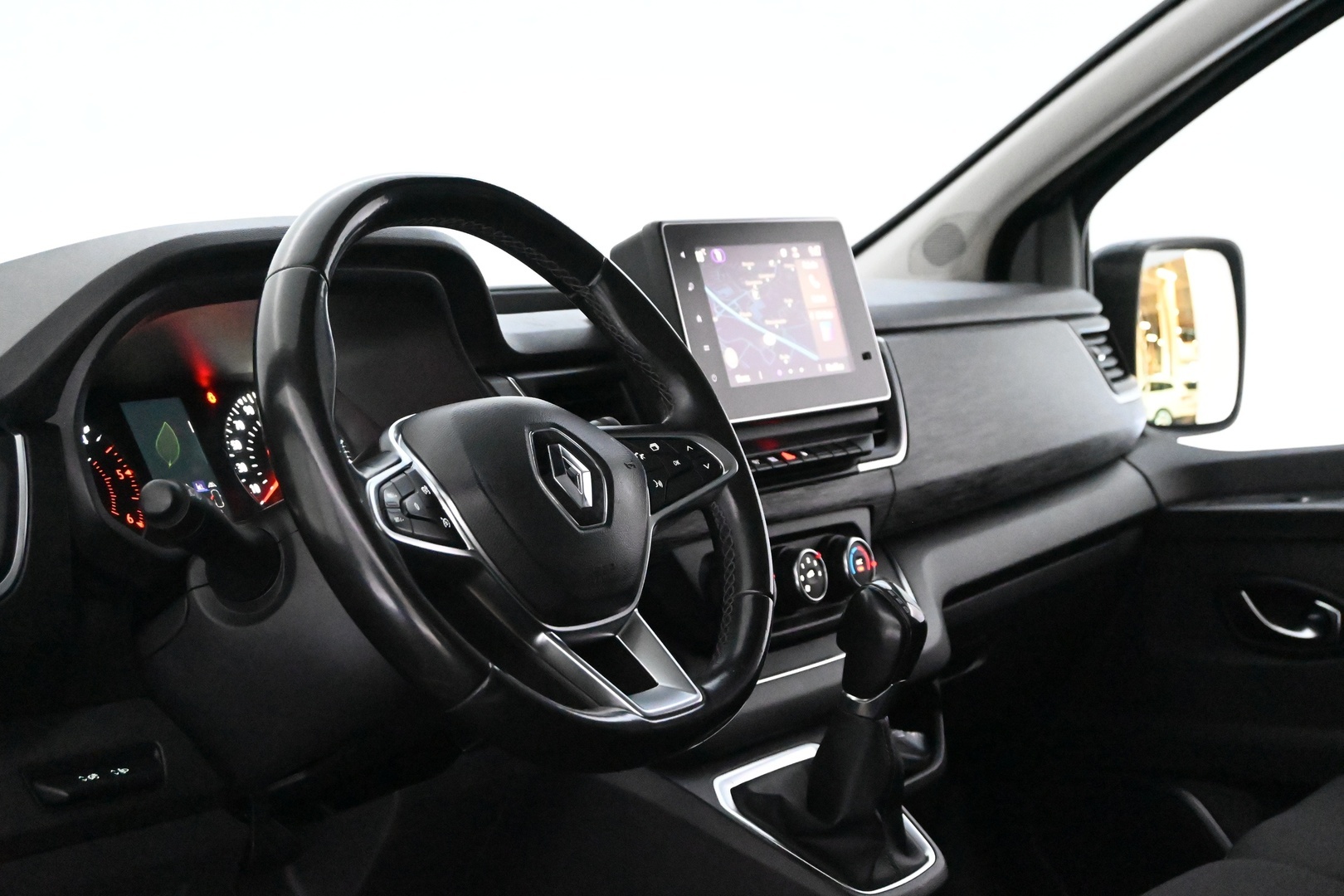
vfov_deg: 23.8
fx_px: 2128
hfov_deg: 35.1
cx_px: 672
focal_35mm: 57
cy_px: 448
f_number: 5.6
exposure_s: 1/60
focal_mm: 38
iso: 18000
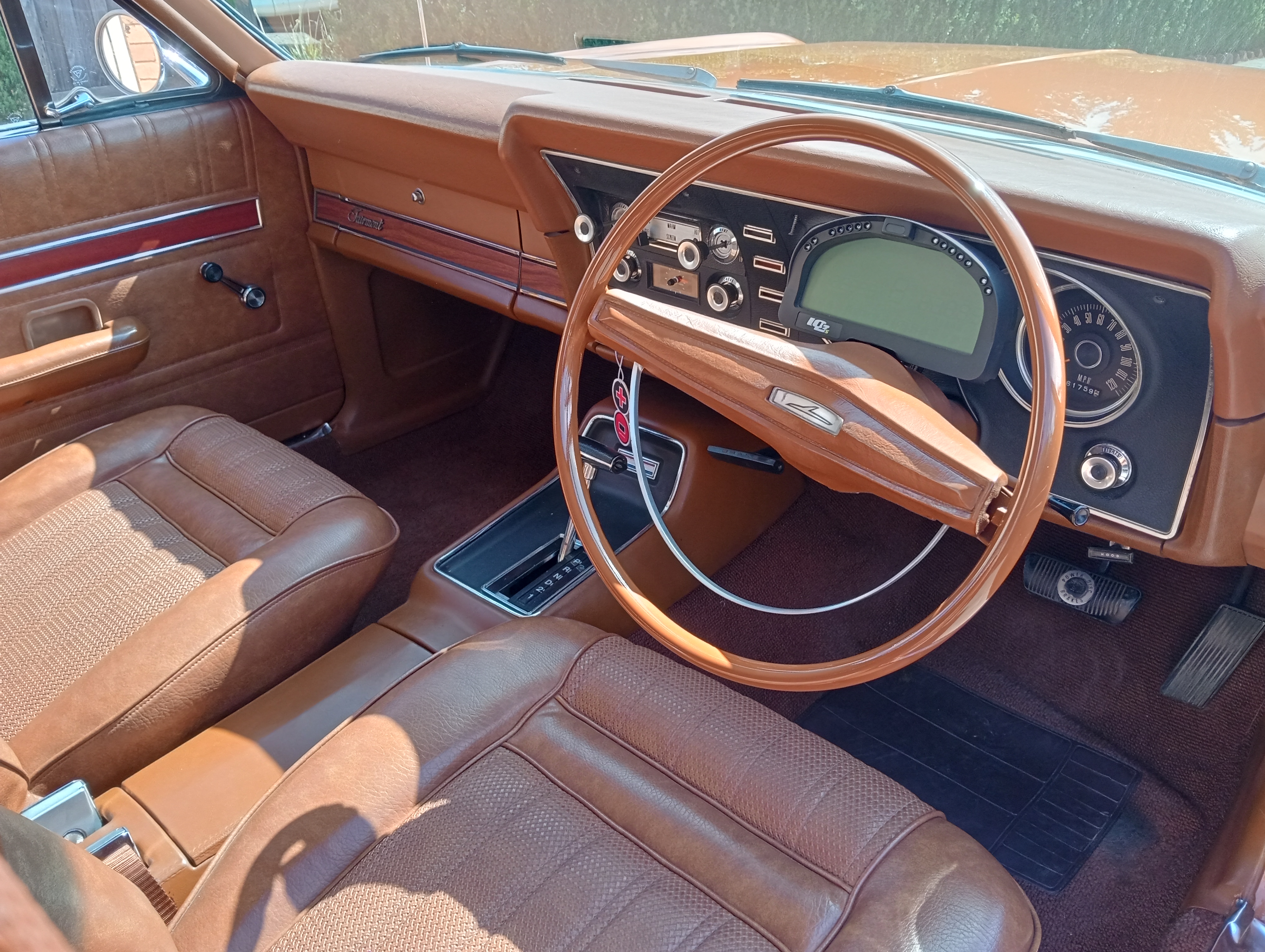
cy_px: 476
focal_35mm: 28
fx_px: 1025
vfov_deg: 49.9
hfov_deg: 63.4
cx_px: 632
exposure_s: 1/865
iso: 100
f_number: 1.8
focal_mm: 3.98
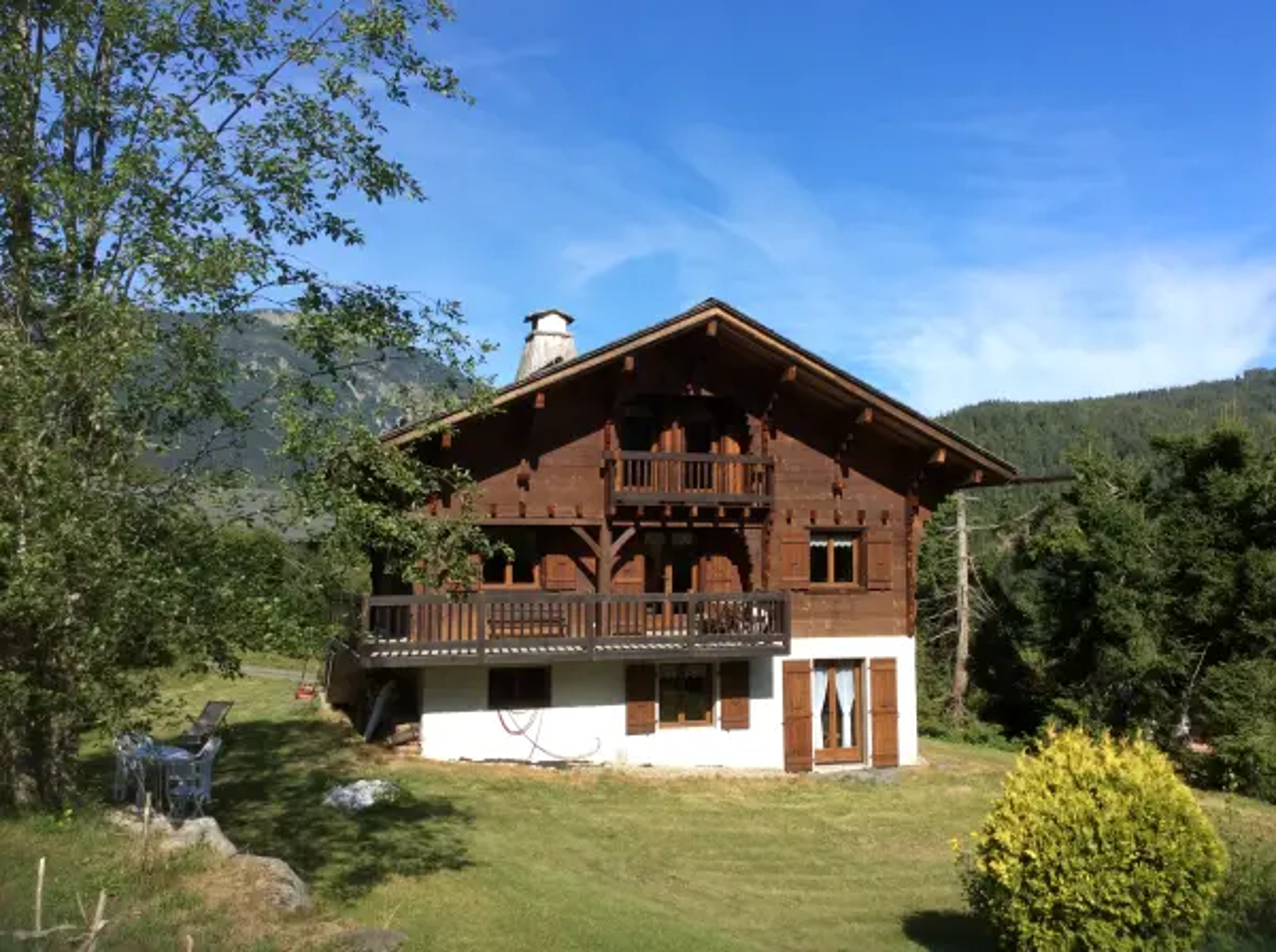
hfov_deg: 56.9
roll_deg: +0.7
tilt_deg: +3.3
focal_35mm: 32
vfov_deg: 44.0
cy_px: 476
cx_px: 638
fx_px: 1178
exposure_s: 1/853
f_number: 2.4
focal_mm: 3.3
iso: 32
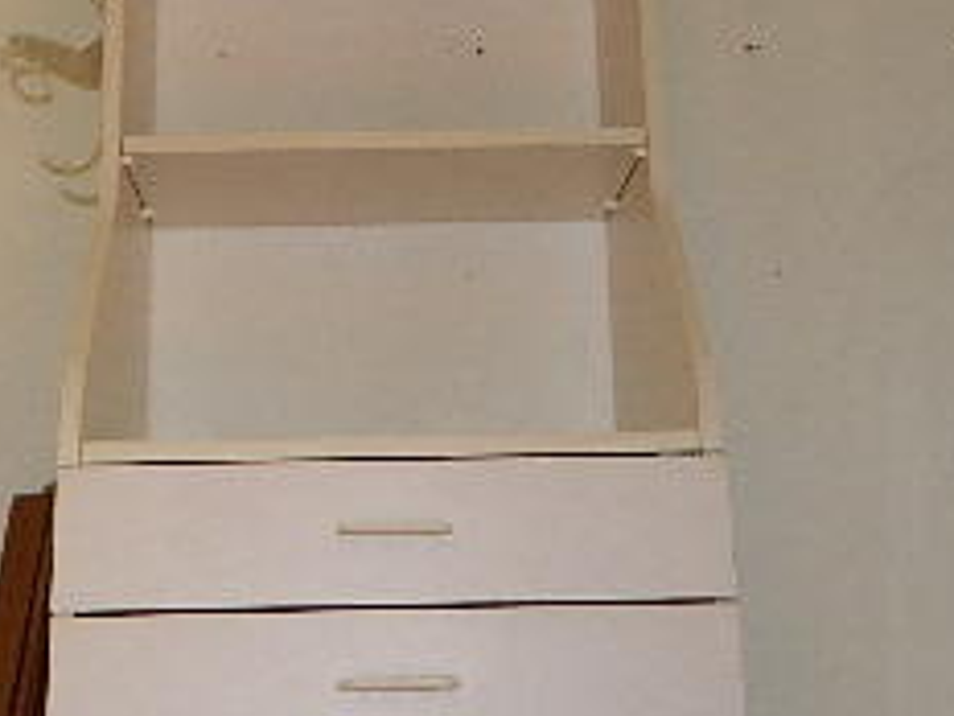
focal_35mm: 69
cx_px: 419
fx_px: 1902
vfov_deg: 20.6
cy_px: -8
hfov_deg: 28.1
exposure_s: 1/30
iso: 200
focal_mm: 4.5
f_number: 3.1
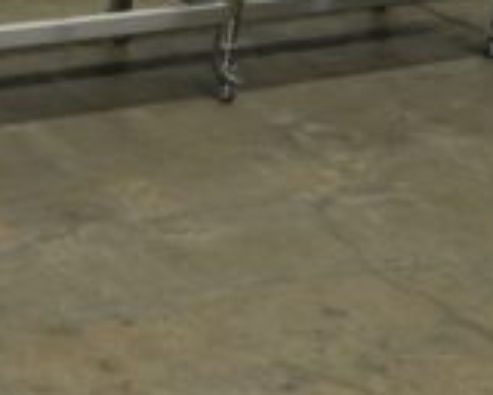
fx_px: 1970
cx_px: -126
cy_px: -69
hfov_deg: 13.8
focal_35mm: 135
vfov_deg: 11.2
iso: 160
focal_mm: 16.86
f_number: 4
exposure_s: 1/50
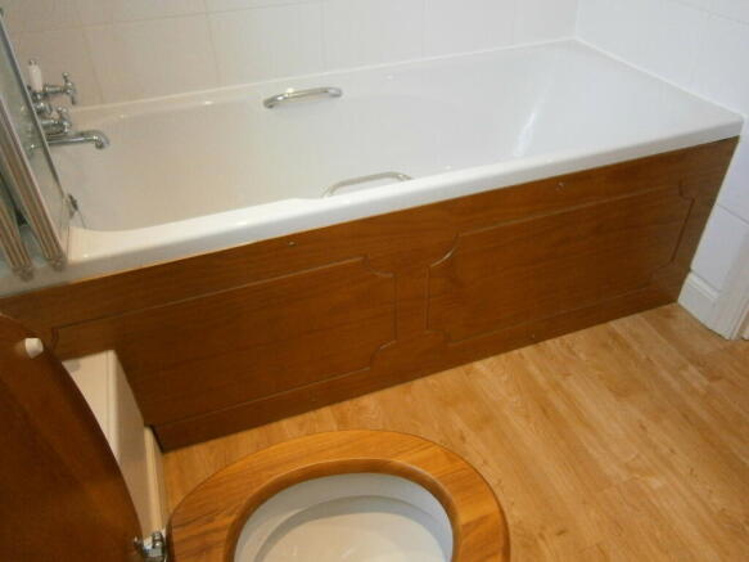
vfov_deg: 53.0
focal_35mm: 26
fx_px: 562
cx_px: 374
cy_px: 281
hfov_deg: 67.3
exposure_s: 1/250
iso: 640
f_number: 2.8
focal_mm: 4.7
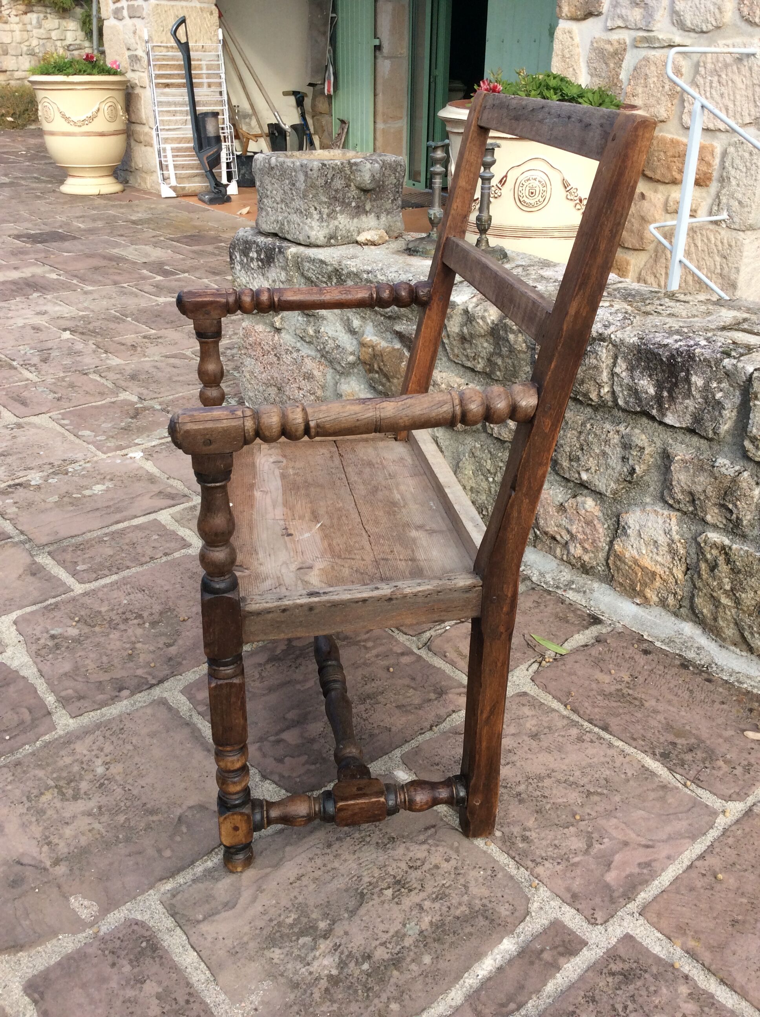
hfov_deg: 44.1
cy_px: 508
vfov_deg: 56.9
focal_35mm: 32
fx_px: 939
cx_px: 380
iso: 32
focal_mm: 3.3
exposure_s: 1/392
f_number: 2.4
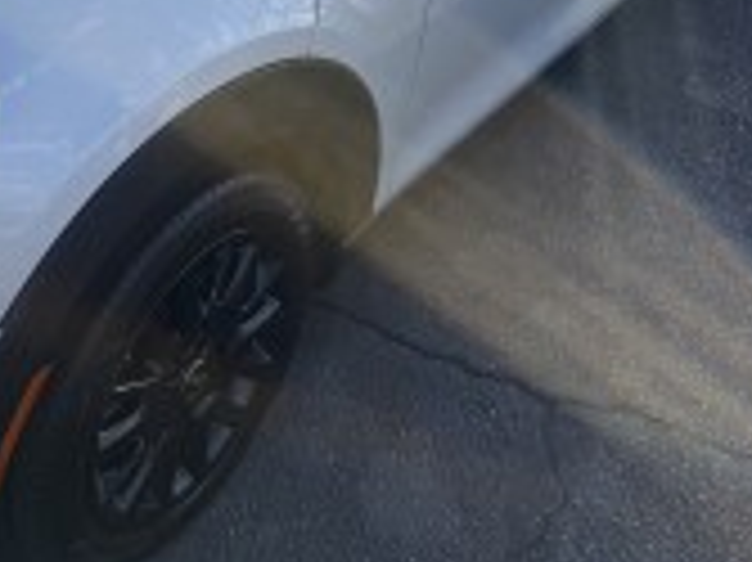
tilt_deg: -28.2
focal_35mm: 53
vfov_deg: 25.8
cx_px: 70
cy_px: -25
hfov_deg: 34.1
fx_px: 1151
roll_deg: -1.0
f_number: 1.78
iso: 80
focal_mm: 6.76
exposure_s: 1/1727
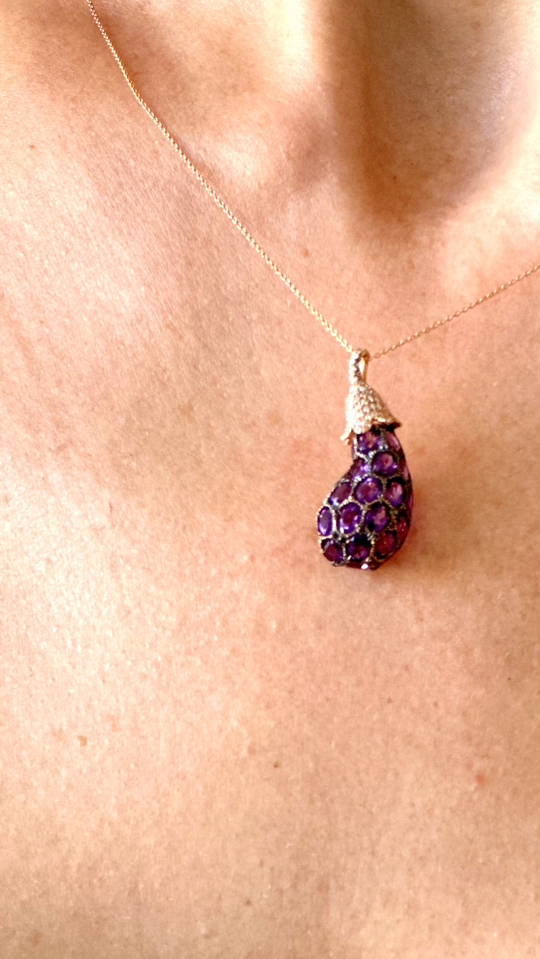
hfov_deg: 10.1
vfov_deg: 17.9
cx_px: 489
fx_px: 3029
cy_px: 301
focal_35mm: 119
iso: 200
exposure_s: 1/121
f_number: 2.8
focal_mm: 9
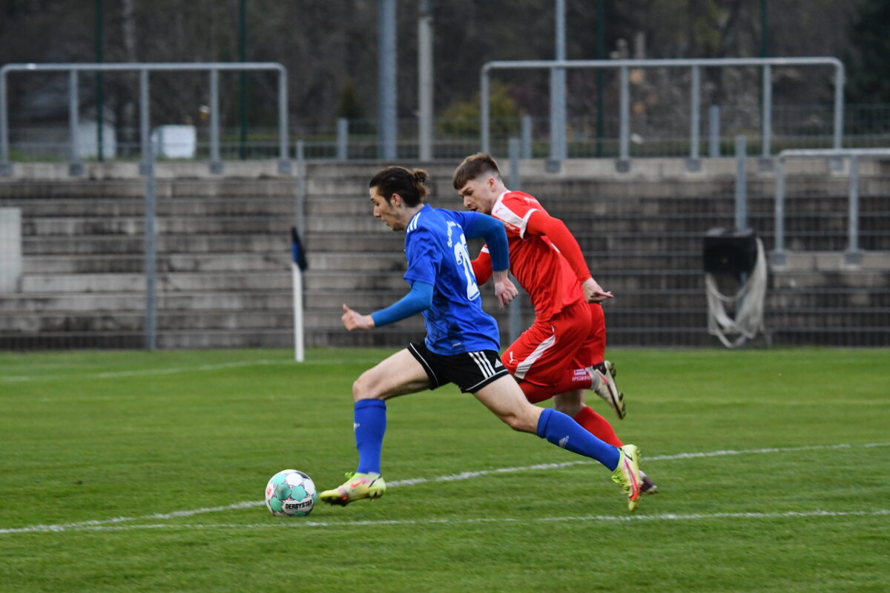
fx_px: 8158
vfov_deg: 4.2
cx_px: 445
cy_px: 296
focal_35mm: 330
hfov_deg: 6.2
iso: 3200
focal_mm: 220
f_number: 5.3
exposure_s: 1/500
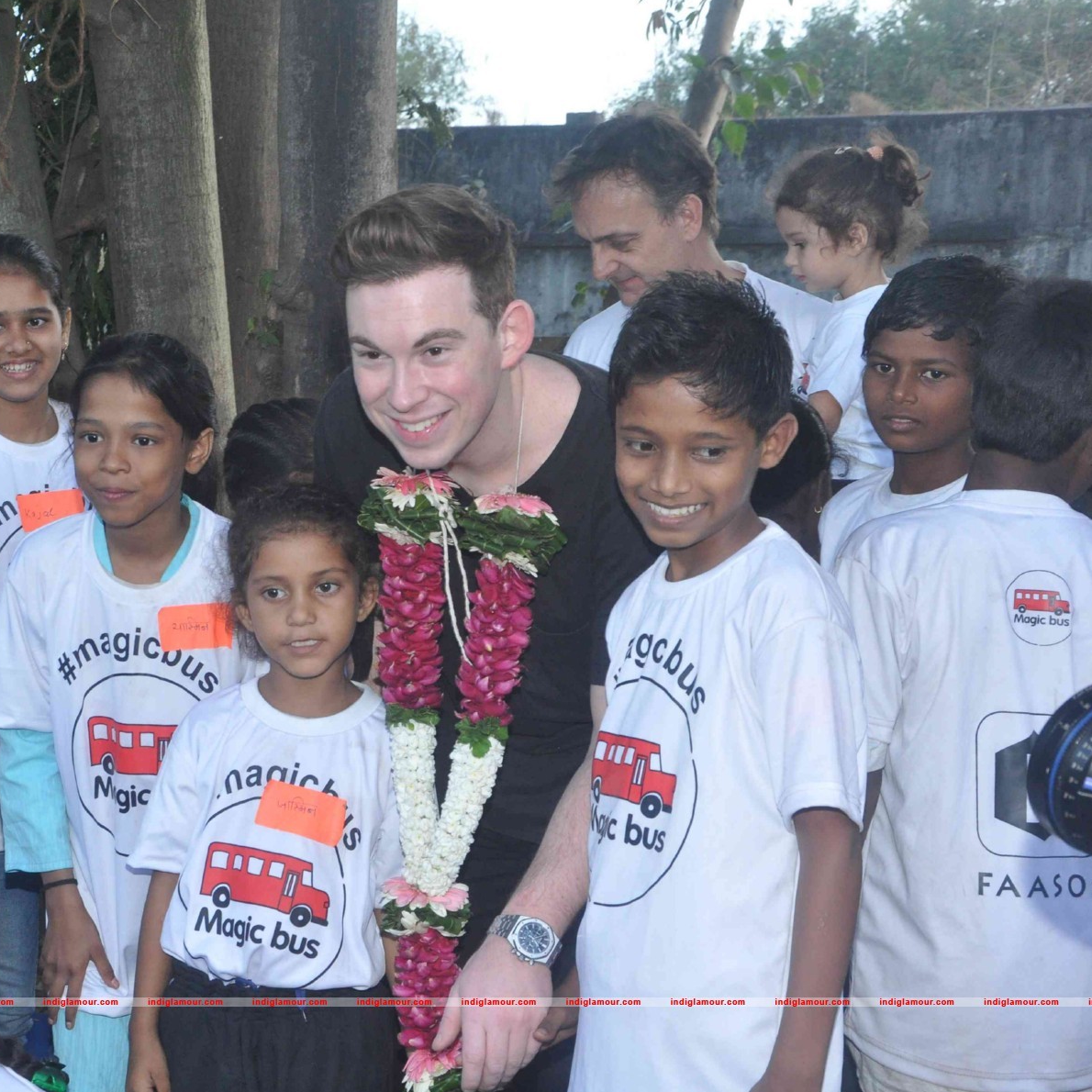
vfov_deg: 25.5
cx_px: 289
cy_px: 548
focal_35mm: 68
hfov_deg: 25.2
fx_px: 2414
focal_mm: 35
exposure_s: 1/160
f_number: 10
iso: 1250
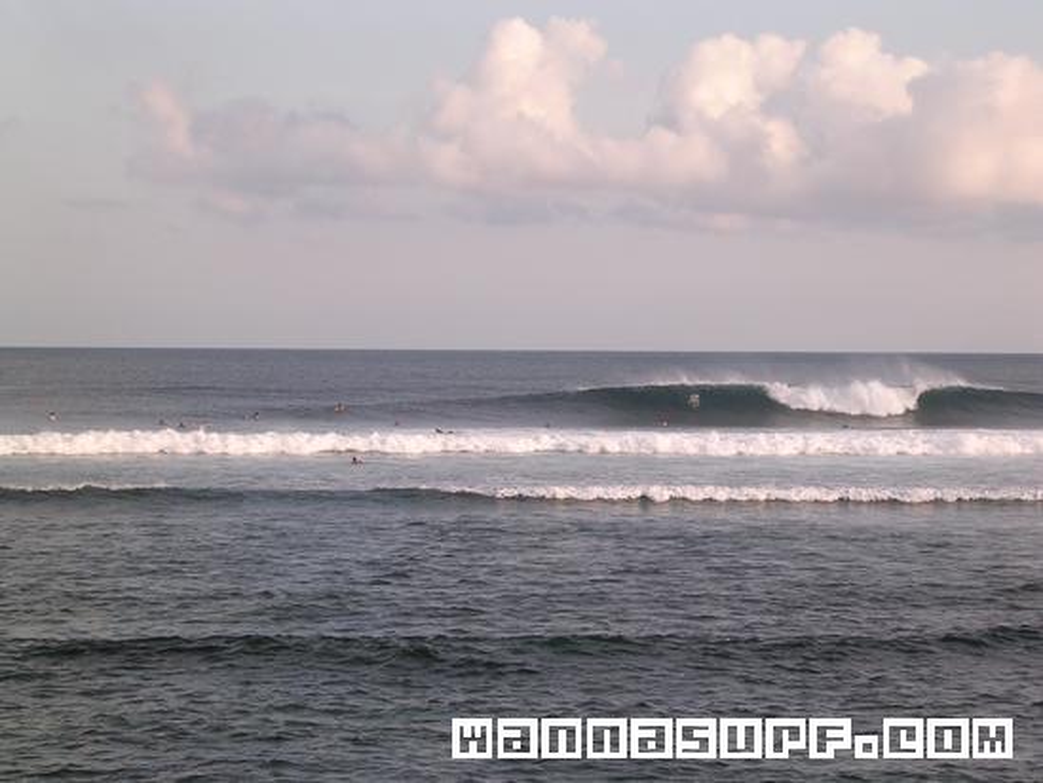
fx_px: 3466
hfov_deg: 17.1
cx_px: 522
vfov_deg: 12.9
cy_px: 392
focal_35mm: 115
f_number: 4.9
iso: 100
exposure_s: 1/233
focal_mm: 17.4
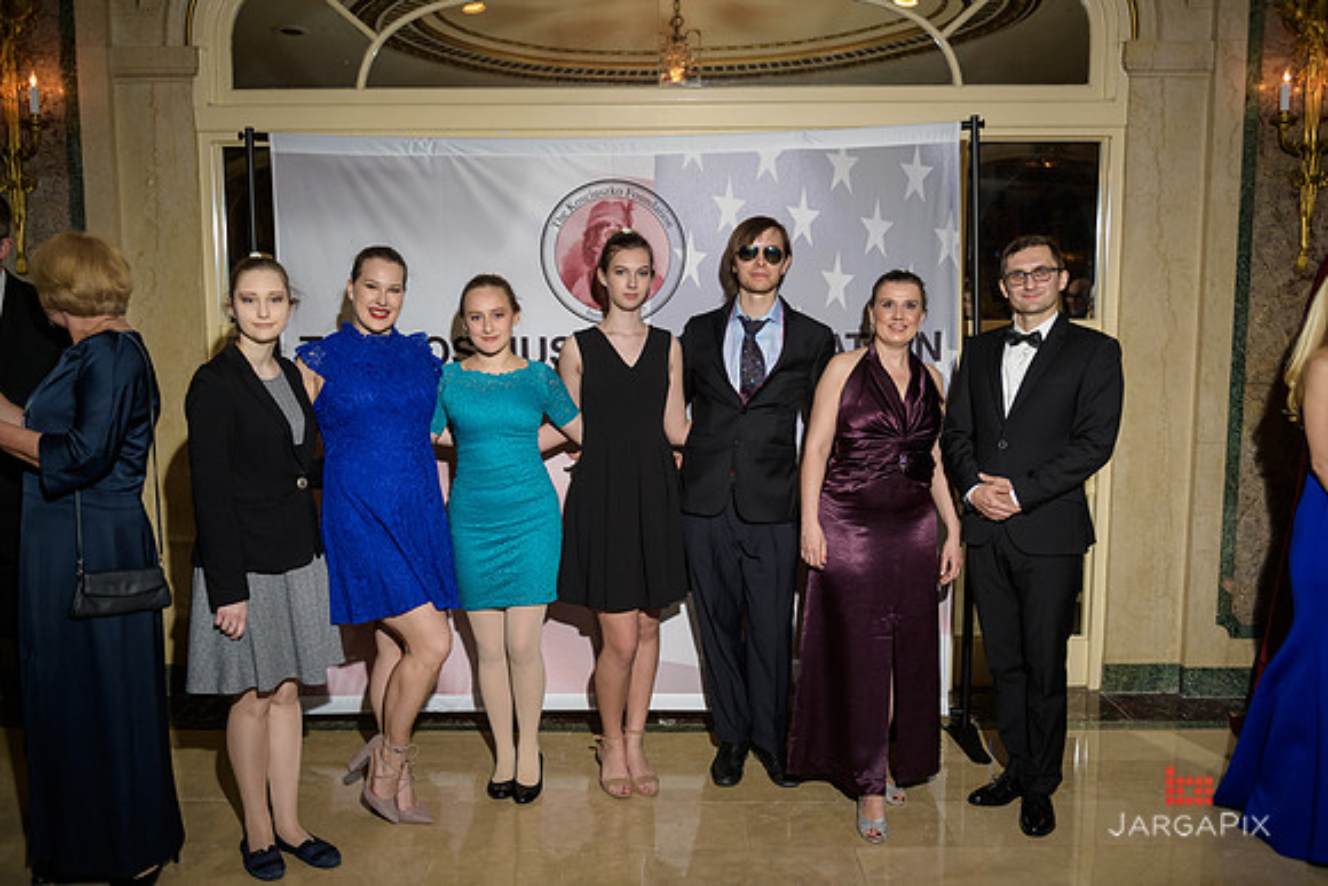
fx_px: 1144
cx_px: 664
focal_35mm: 31
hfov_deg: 60.3
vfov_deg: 42.3
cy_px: 443
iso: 1000
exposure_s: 1/125
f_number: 3.2
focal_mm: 31
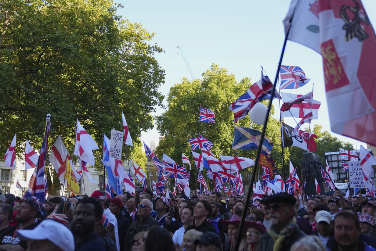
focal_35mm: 35
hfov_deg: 54.4
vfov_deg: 37.9
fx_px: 366
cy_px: 126
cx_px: 188
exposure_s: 1/2000
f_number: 2.8
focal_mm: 35
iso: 800
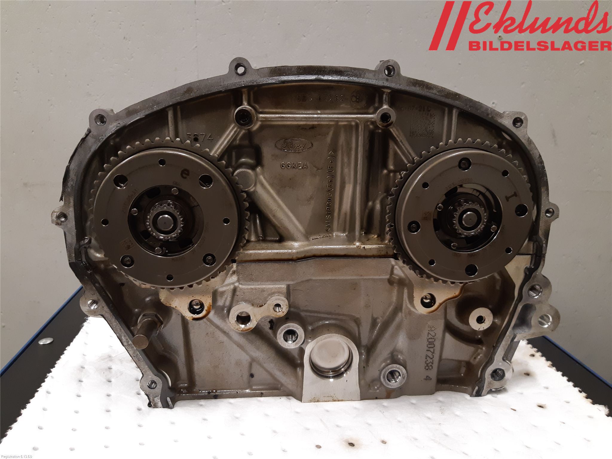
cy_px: 230
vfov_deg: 53.1
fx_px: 460
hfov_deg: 67.3
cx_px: 306
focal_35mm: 26
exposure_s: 1/50
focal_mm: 3.93
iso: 160
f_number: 1.7
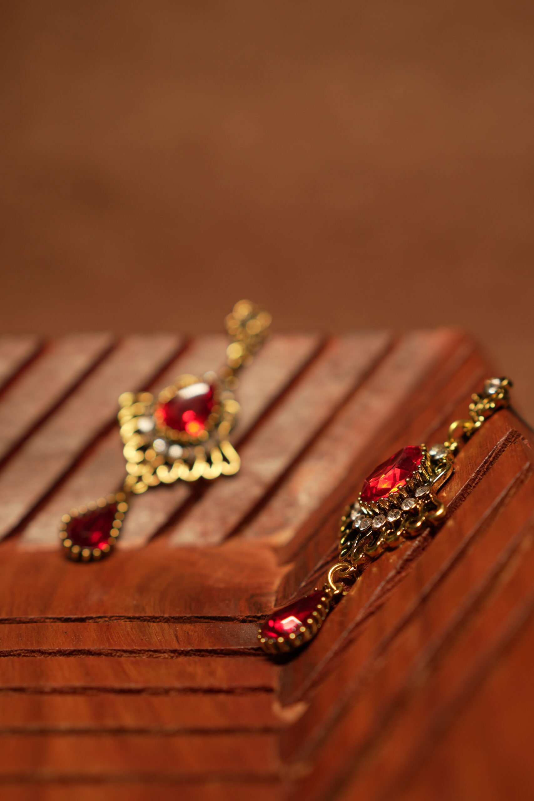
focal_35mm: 52
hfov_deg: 26.0
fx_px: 1157
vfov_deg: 38.2
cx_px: 267
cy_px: 400
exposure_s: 1/125
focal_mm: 35
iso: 160
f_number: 2.5
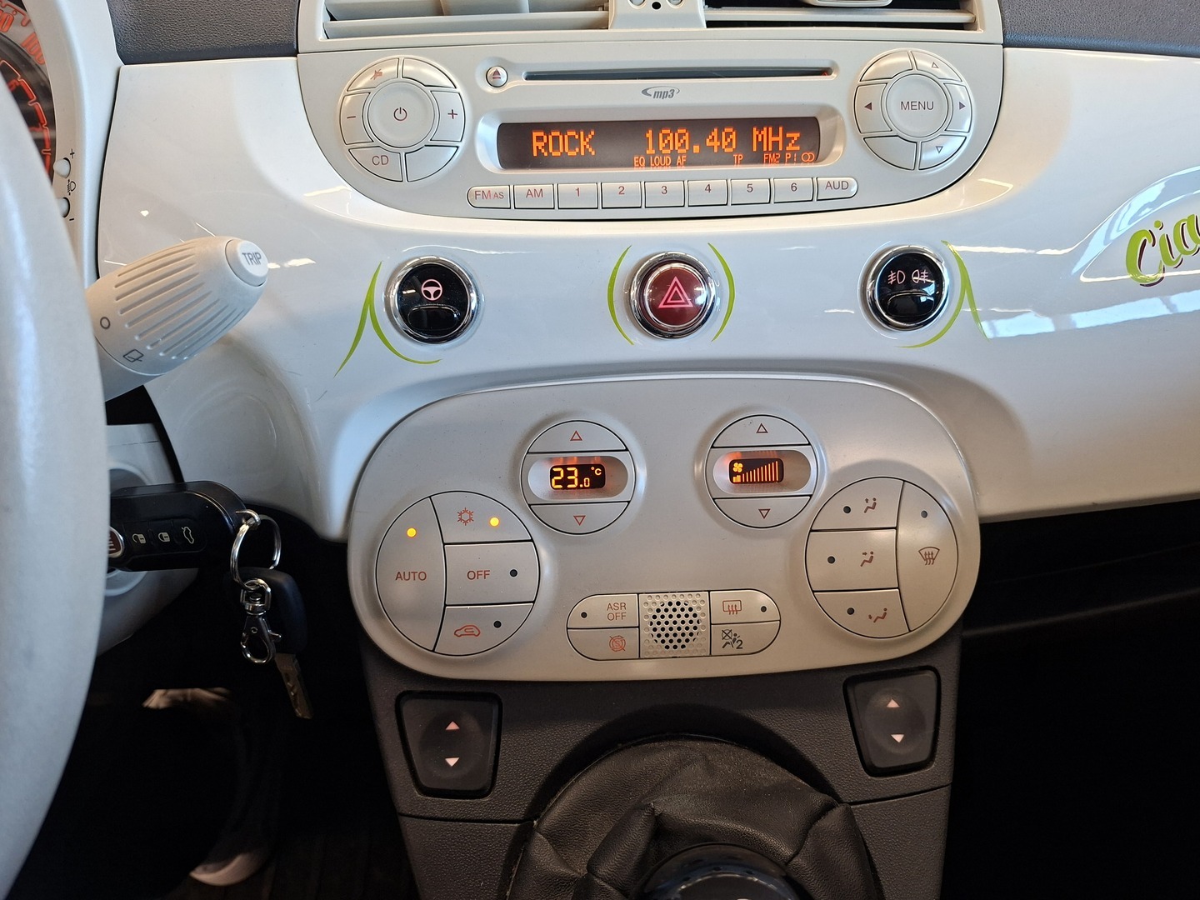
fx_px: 797
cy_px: 450
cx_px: 600
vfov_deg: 58.9
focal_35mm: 23
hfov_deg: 73.9
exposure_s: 1/100
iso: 320
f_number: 1.8
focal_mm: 5.54
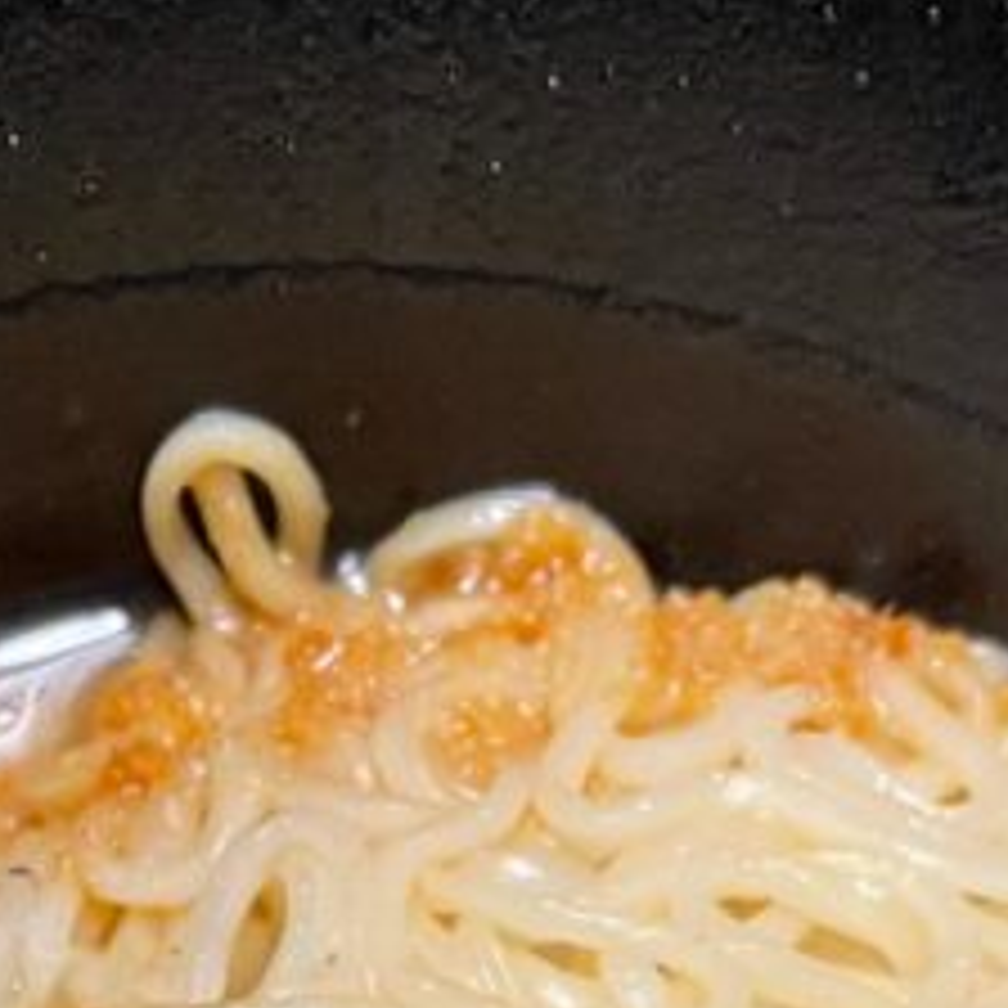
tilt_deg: -72.4
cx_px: 333
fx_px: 3459
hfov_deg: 16.5
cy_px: 1674
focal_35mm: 105
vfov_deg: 14.9
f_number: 1.6
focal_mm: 4.2
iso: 200
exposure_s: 1/50
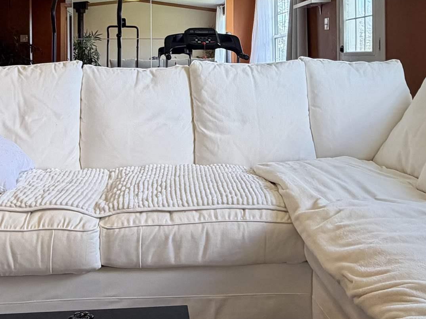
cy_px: 59
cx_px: 190
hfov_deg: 46.7
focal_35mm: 40
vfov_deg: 34.7
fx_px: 492
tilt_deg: -0.2
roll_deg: +0.1
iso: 160
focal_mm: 2.22
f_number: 2.2
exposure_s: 1/120
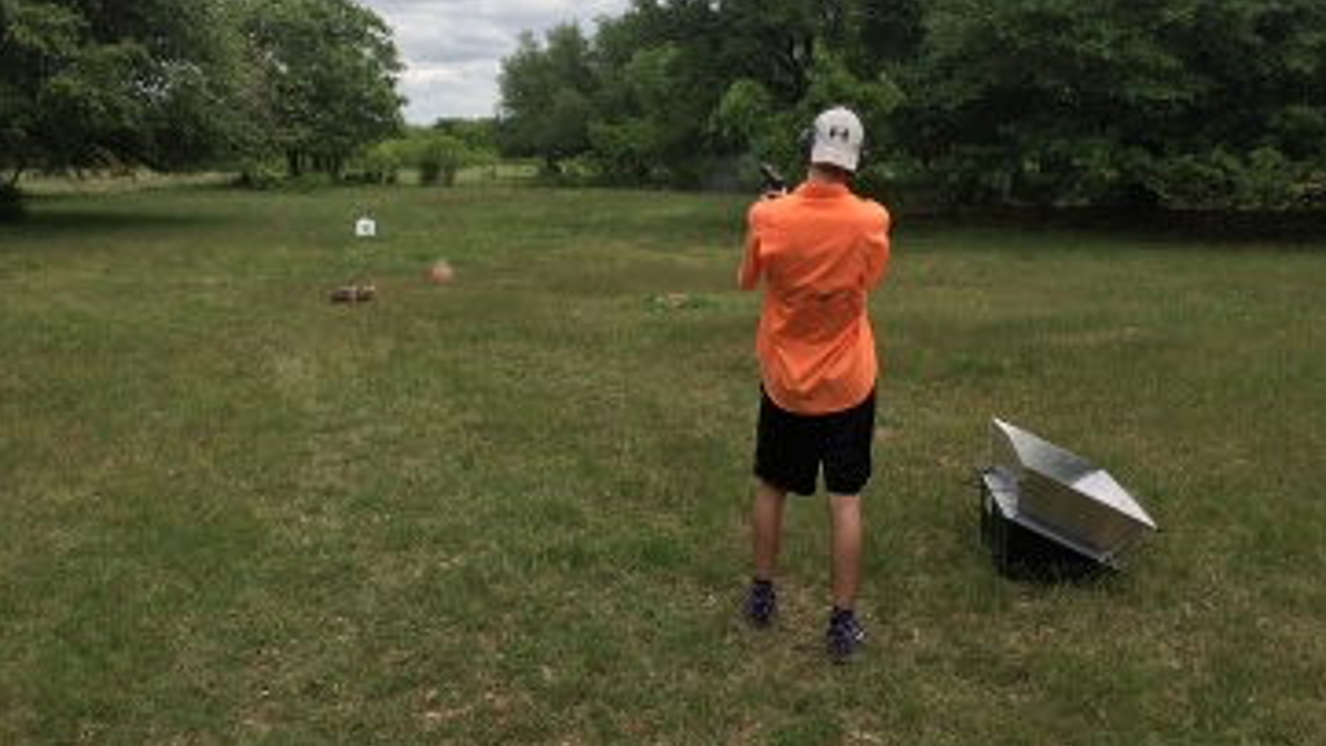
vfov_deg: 36.6
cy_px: 323
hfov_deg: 61.0
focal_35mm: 32
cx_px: 665
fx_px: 1125
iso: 25
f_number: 2.2
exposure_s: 1/855
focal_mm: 4.15
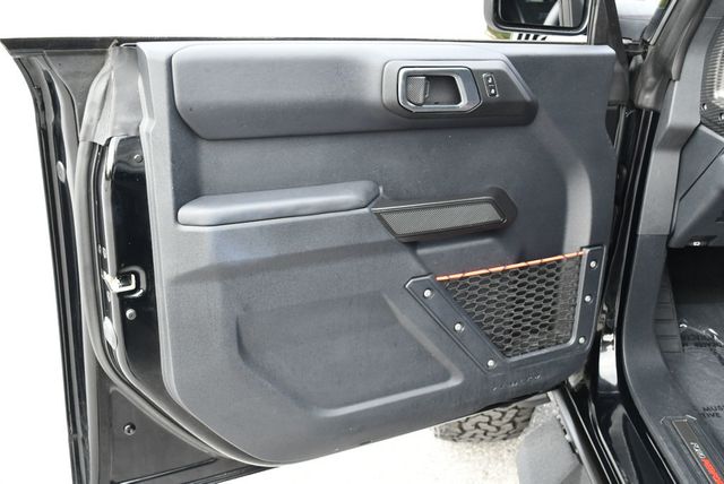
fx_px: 725
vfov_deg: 36.9
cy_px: 242
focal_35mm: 36
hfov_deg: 53.1
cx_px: 362
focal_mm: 18
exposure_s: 1/250
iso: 560
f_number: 3.5
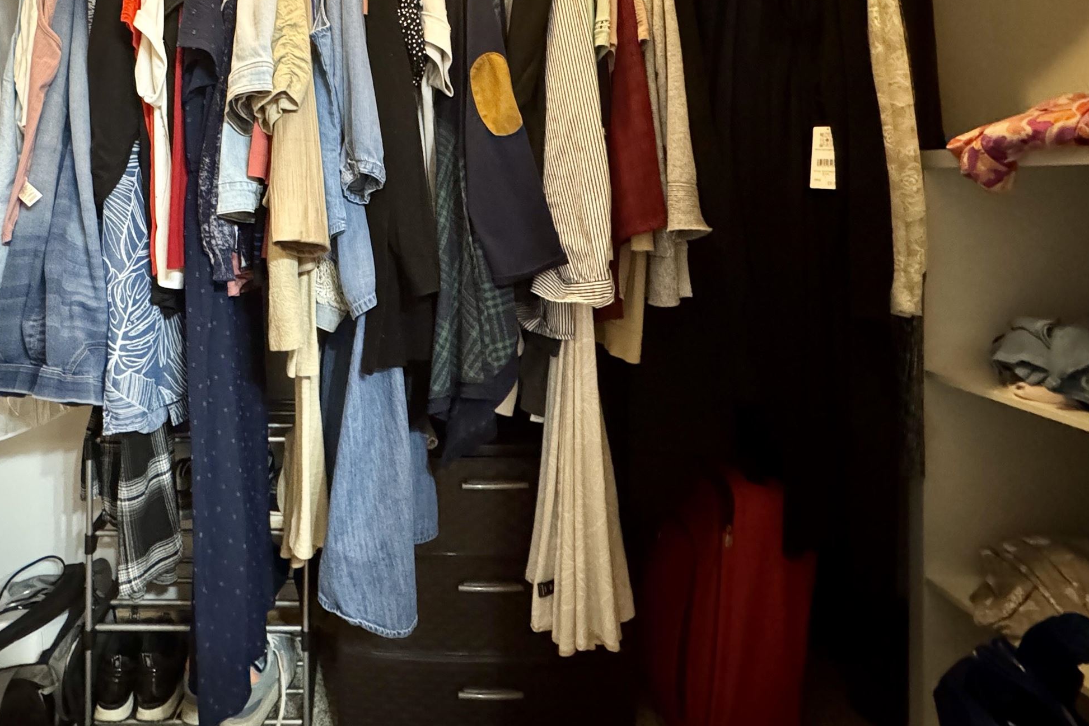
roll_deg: +0.3
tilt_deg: -0.9
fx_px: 696
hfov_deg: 73.3
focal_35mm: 23
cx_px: 344
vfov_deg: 52.9
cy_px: 189
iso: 1250
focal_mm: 2.22
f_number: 2.2
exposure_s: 1/40
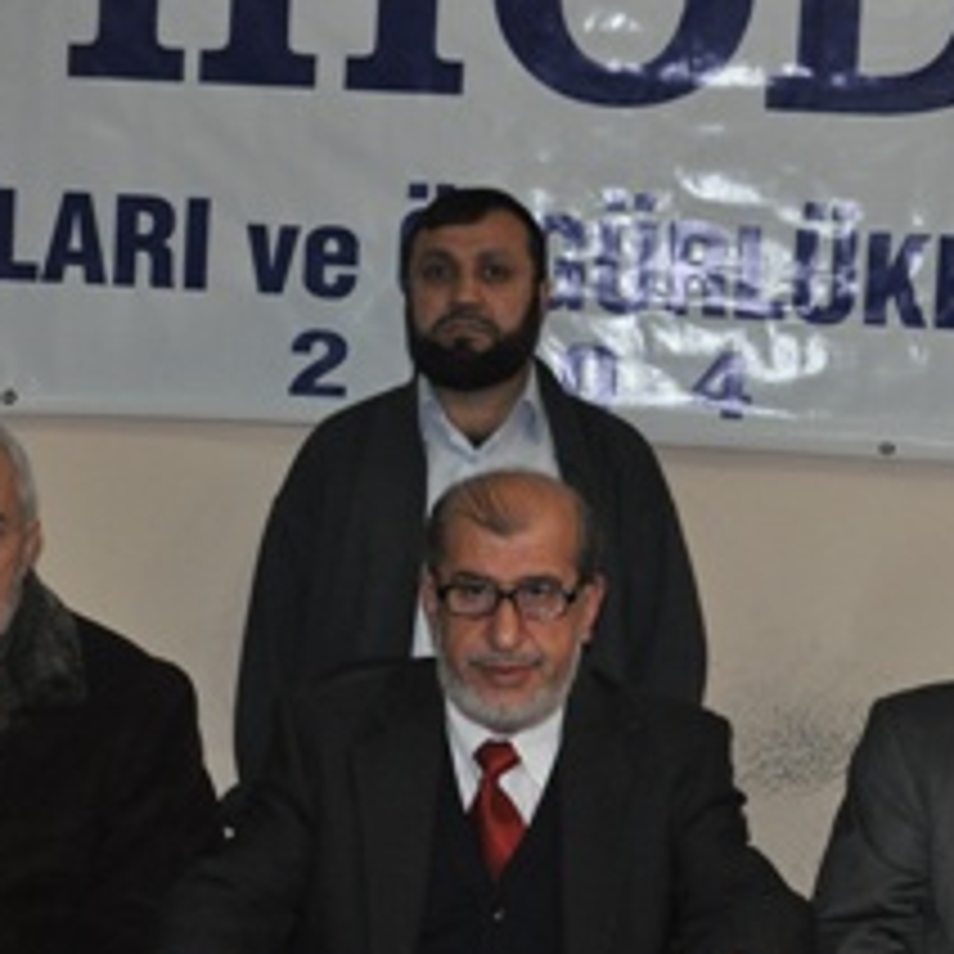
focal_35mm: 86
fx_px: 2681
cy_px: 540
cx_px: 508
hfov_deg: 20.2
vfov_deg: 20.2
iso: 800
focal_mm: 32
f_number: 4.8
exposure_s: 1/60
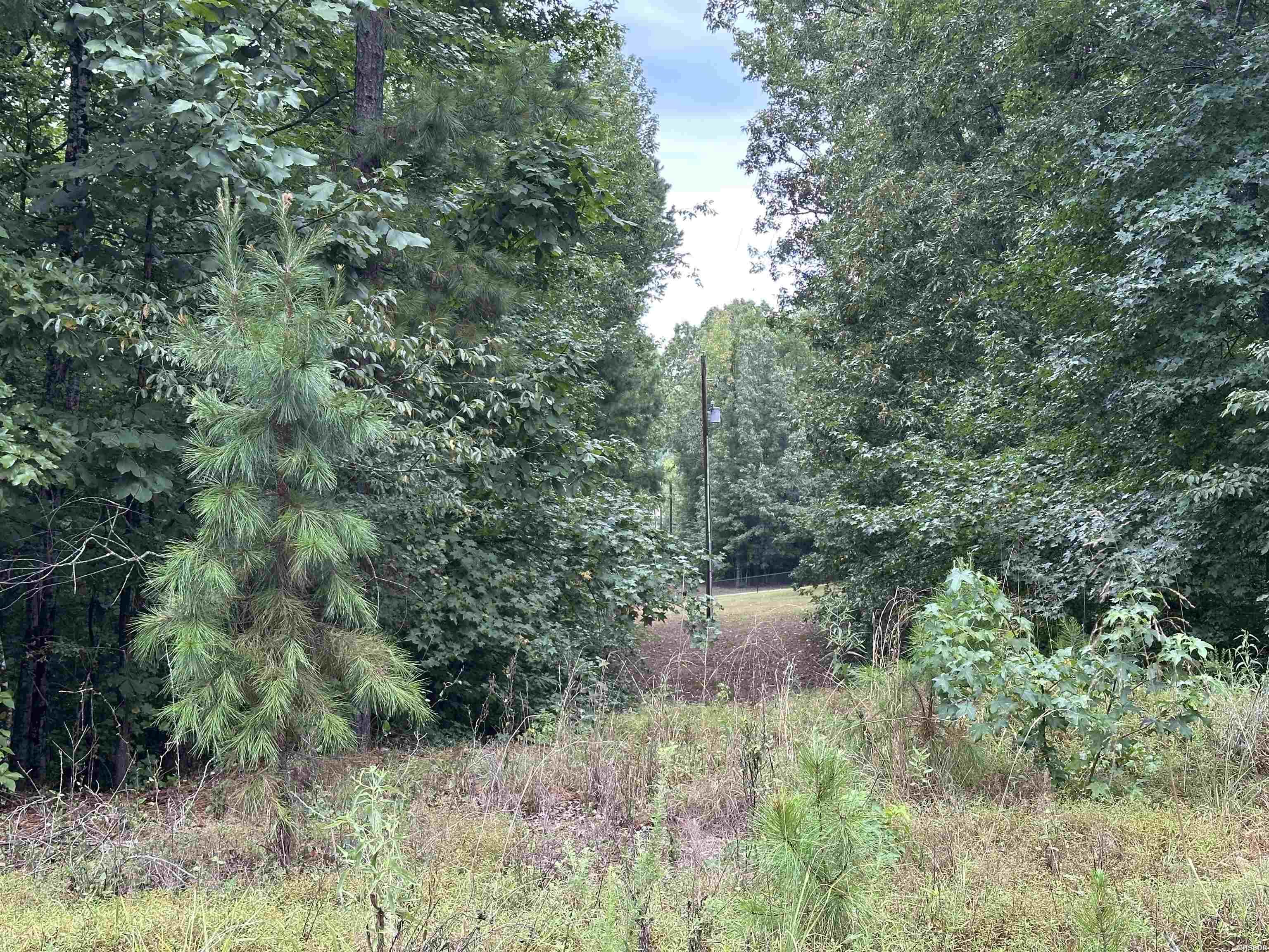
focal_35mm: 48
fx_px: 1760
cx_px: 634
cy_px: 476
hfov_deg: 39.7
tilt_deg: +0.4
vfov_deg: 30.3
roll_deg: -1.1
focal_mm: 6.86
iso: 80
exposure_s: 1/154
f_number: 1.78
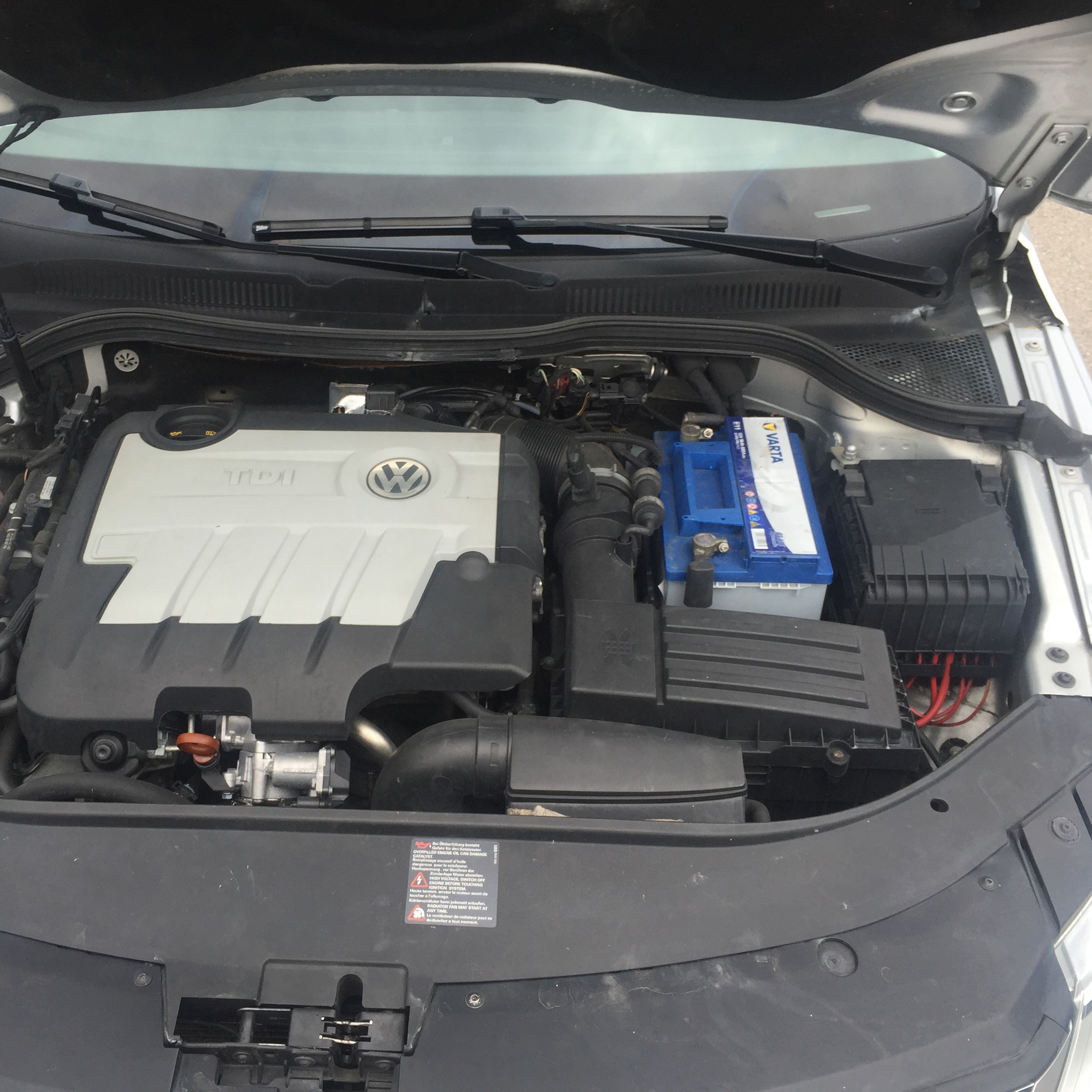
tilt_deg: -37.7
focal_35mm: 35
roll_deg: +1.7
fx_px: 1249
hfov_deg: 47.0
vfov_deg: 47.2
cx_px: 451
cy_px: 543
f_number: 2.2
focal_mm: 4.15
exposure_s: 1/507
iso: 32
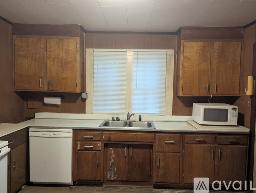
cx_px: 128
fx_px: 178
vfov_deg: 56.9
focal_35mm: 24
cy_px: 96
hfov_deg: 71.5
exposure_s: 1/32.8
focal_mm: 6.81
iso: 575
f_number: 1.85
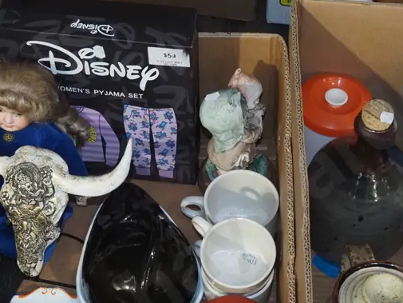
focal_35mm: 77
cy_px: 195
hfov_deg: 25.1
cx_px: 290
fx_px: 897
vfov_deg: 19.1
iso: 2500
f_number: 5
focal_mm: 19
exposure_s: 1/60
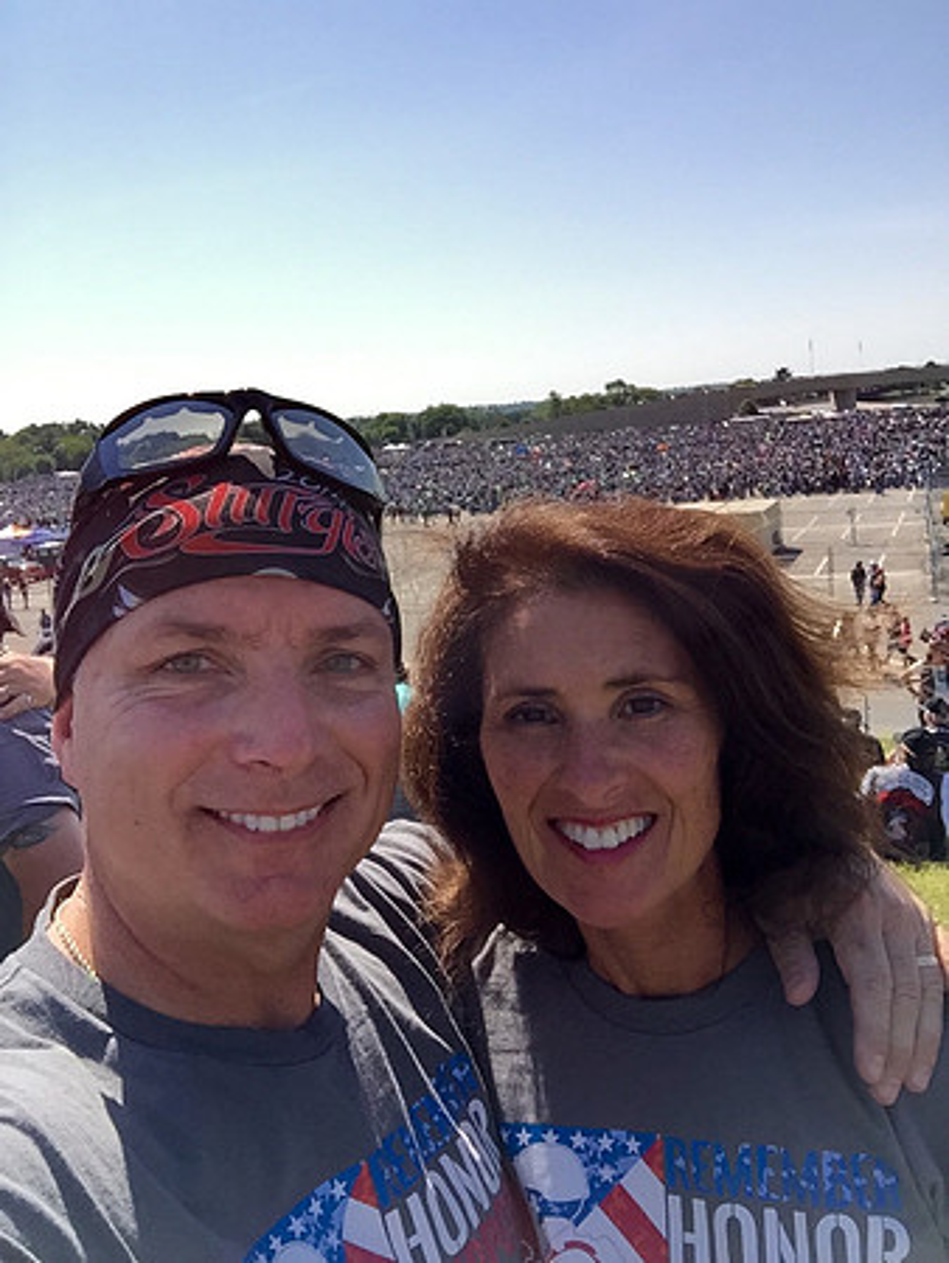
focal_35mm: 31
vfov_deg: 58.3
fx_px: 1132
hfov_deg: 45.5
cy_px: 632
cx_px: 474
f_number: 2.2
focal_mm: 2.65
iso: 32
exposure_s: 1/716
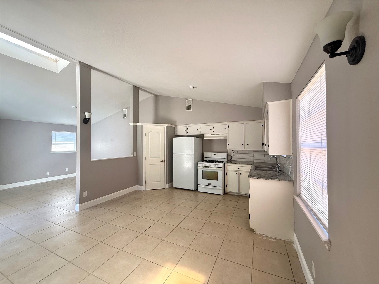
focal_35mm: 14
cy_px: 142
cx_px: 190
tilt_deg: +0.6
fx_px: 153
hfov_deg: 102.1
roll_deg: -0.2
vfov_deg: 85.7
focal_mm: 2.22
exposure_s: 1/99
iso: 100
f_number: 2.2
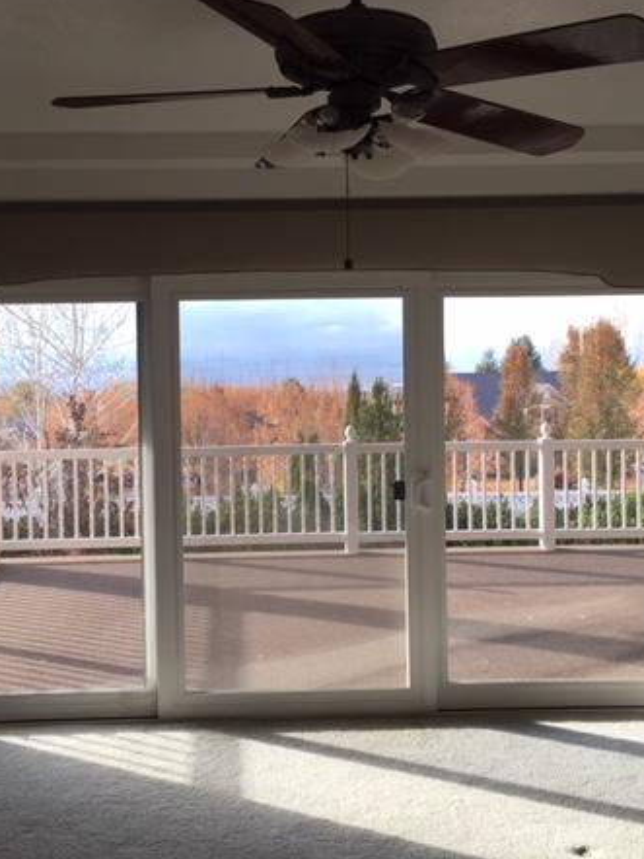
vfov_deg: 44.8
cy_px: 408
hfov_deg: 34.2
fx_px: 1043
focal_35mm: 42
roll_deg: +0.0
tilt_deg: -0.9
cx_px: 270
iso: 25
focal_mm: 4.15
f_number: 2.2
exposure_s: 1/165
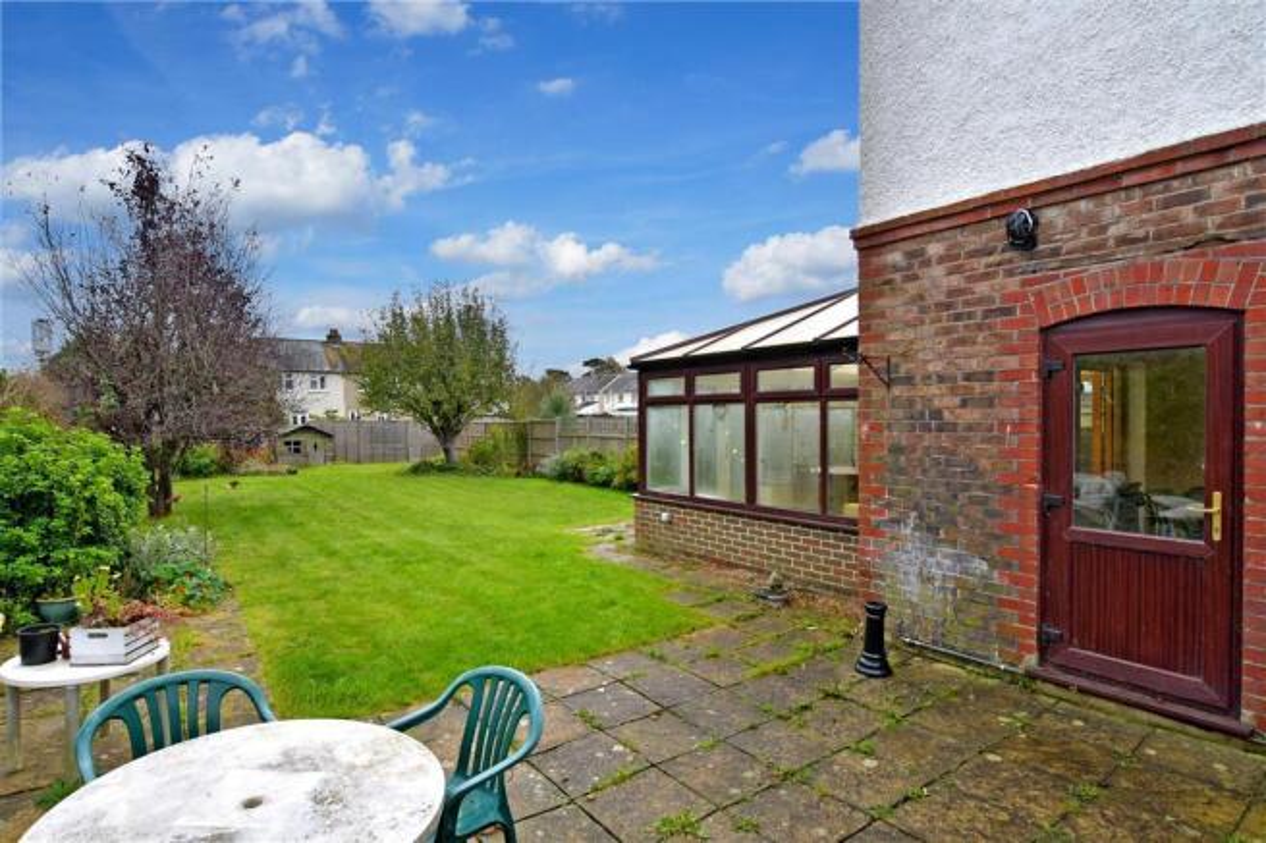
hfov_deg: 90.0
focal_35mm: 18
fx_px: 633
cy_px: 422
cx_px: 633
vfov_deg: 67.4
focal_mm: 12
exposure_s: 1/200
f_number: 8
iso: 500
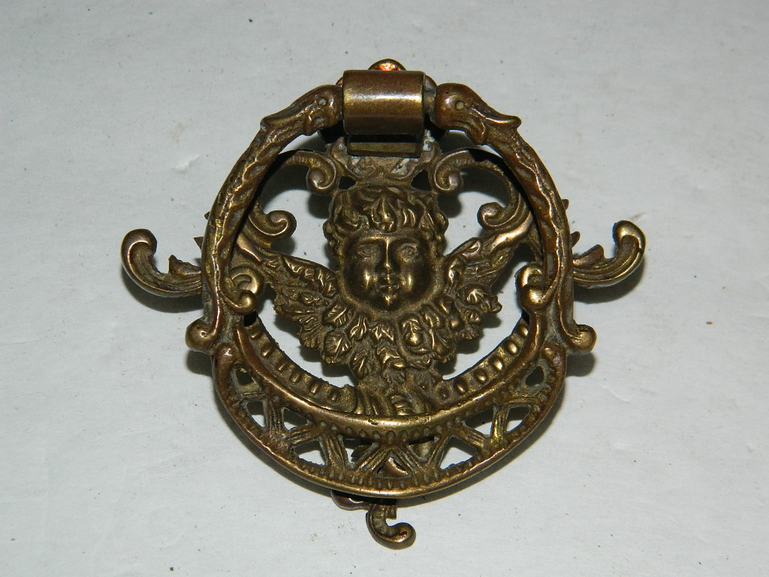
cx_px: 384
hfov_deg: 19.1
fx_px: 2288
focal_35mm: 103
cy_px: 288
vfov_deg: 14.4
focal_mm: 18.6
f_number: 12.6
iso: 200
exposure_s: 1/60
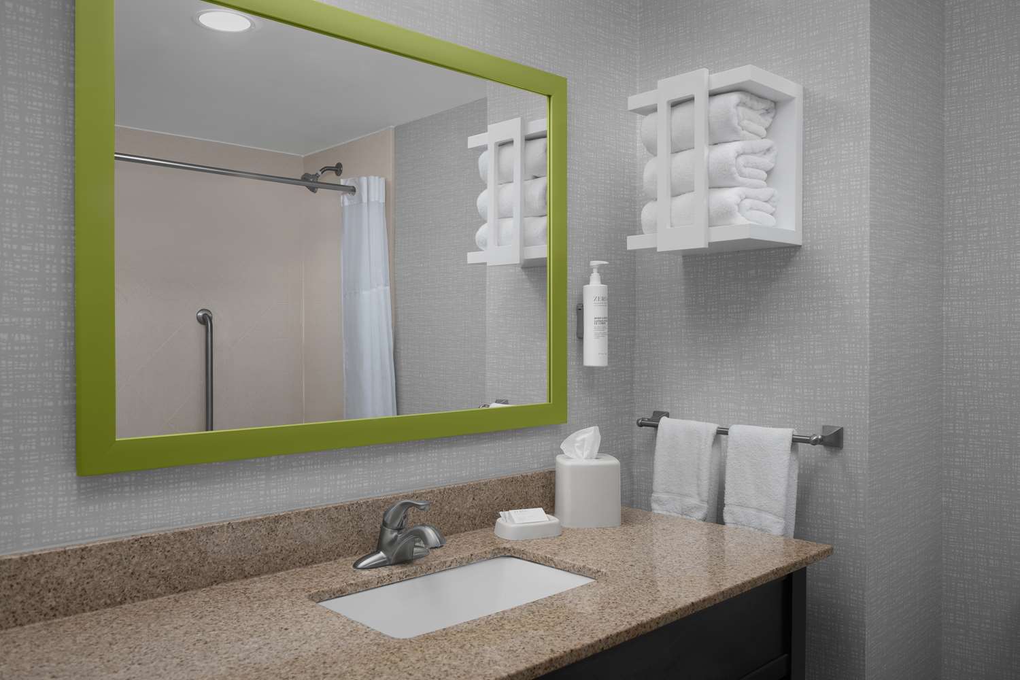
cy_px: 340
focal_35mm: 31
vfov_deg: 42.3
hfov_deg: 60.3
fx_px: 878
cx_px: 510
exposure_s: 1/100
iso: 200
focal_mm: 31
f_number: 8
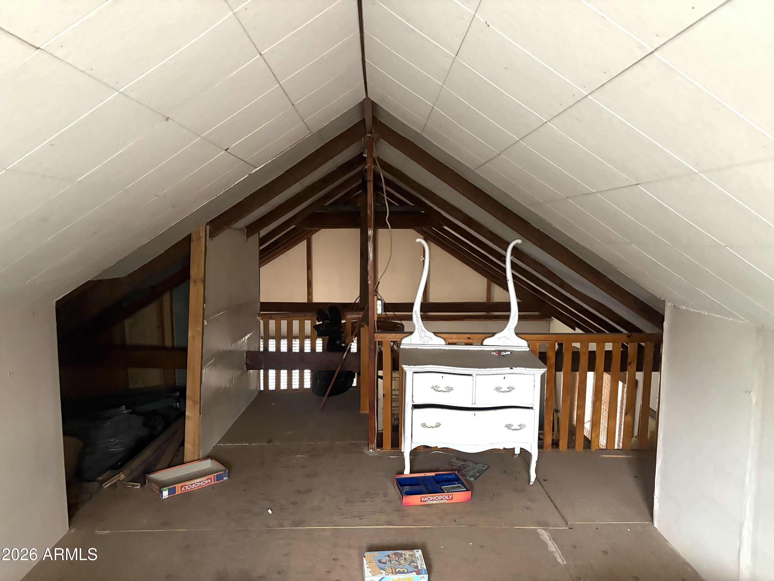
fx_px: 581
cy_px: 290
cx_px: 387
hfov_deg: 67.3
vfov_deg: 53.1
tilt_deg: -6.3
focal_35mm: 26
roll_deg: +0.6
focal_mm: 5.96
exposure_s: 1/30
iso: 800
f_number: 1.6
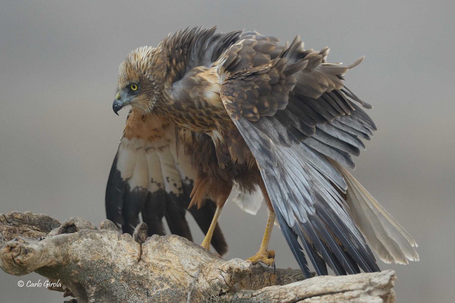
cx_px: 228
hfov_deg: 3.4
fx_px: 7581
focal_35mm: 600
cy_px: 152
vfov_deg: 2.3
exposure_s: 1/500
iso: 2500
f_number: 6.3
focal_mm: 600
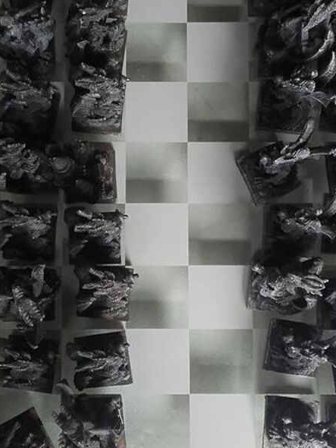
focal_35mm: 70
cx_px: 152
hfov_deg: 21.0
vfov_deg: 27.8
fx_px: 905
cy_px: 227
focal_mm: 3.31
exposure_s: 1/100
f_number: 2.2
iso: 100
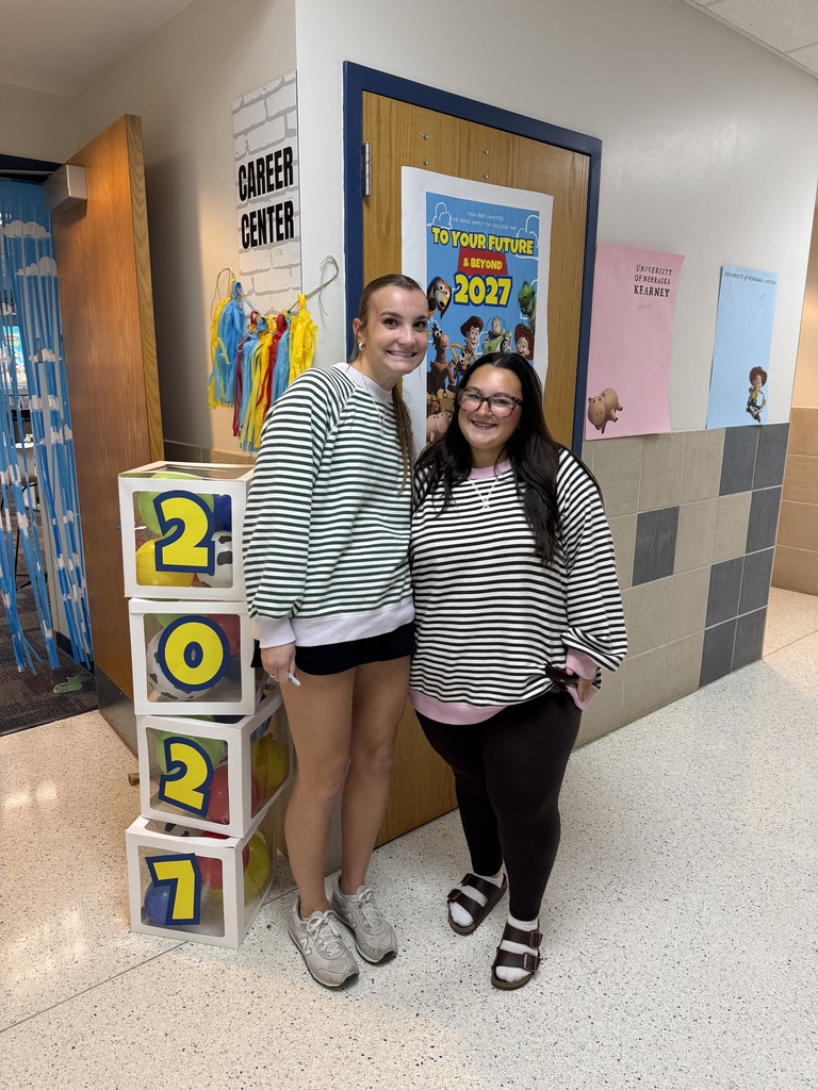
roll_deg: -1.4
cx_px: 409
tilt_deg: -11.6
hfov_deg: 56.8
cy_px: 545
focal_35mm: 24
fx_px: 756
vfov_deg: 71.6
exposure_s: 1/120
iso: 250
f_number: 1.78
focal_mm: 6.76
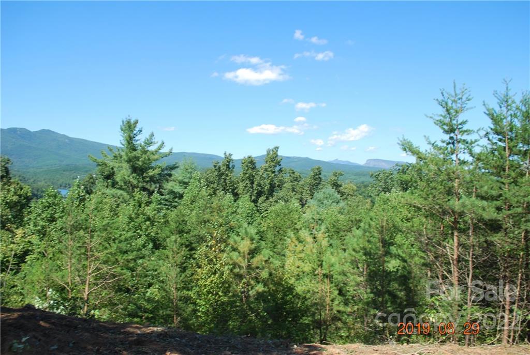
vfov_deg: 48.1
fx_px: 398
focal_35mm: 27
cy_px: 178
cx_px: 265
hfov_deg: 67.3
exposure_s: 1/200
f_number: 7.1
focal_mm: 18
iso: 100
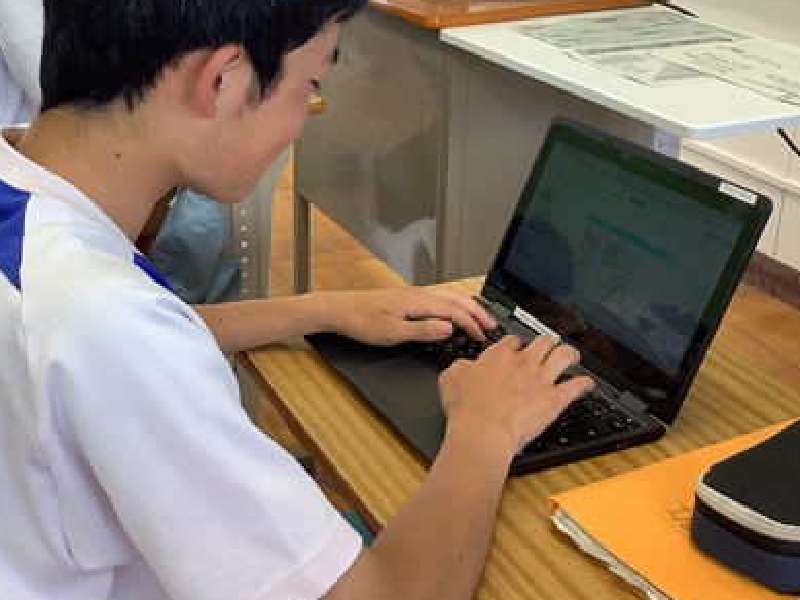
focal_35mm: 51
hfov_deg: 36.9
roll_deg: +0.3
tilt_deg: -21.1
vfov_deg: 28.5
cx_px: 239
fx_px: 1179
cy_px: 220
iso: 50
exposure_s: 1/60
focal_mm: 3.3
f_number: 2.4
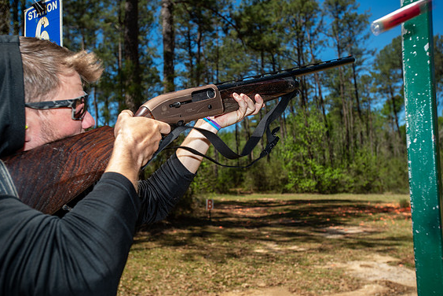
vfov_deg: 36.9
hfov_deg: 53.1
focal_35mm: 36
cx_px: 218
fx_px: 443
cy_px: 148
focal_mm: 35
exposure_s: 1/250
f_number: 5.6
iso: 100
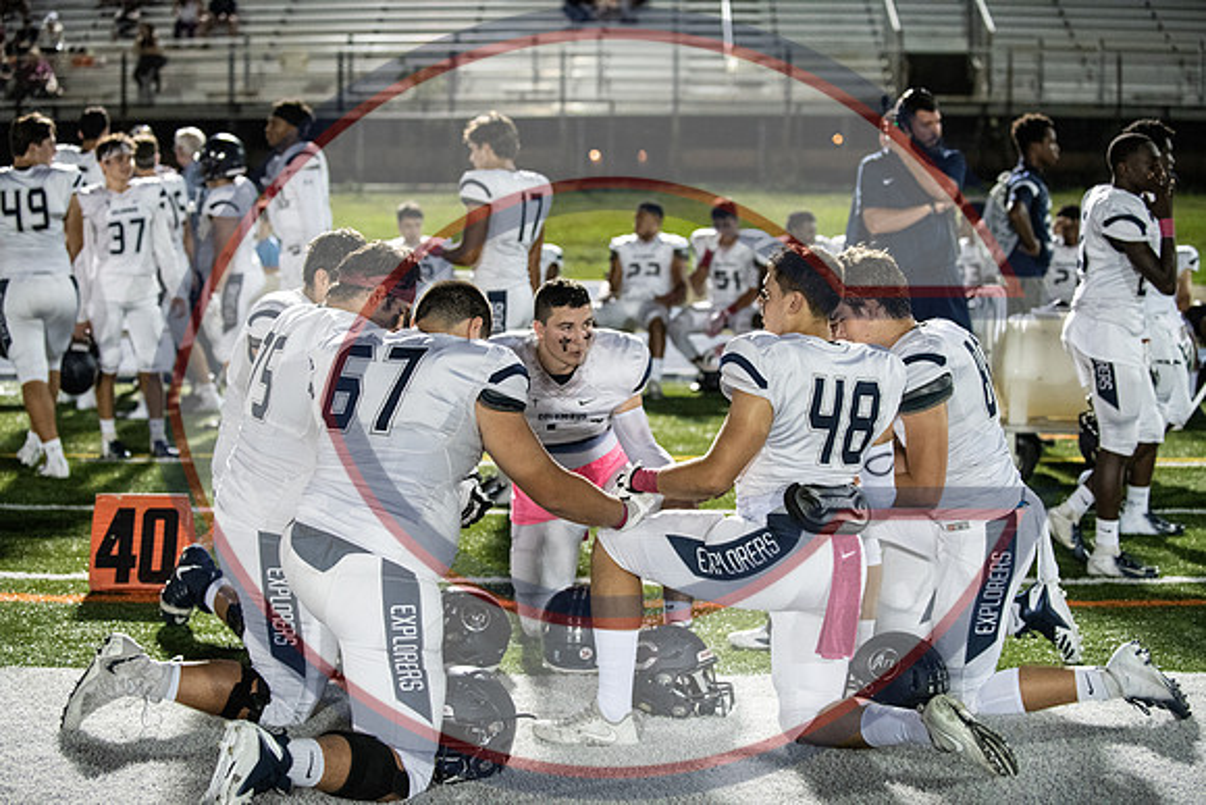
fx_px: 2345
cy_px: 402
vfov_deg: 19.5
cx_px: 603
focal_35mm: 70
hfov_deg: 28.8
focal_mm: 70
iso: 3200
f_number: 3.2
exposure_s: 1/800
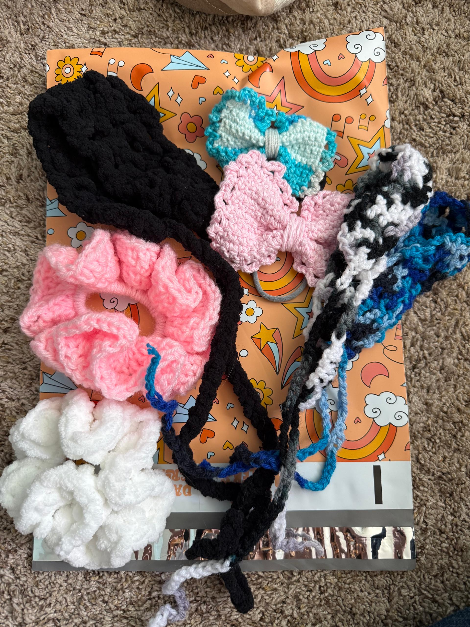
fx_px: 434
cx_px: 235
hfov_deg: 56.8
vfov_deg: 71.6
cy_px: 314
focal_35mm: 24
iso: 200
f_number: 1.78
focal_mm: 6.76
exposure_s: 1/75
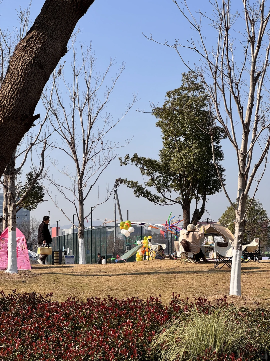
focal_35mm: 77
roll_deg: -0.4
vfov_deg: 25.3
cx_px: 135
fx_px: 801
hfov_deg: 19.1
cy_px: 180
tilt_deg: +4.7
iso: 25
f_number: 2.8
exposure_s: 1/853
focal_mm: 9
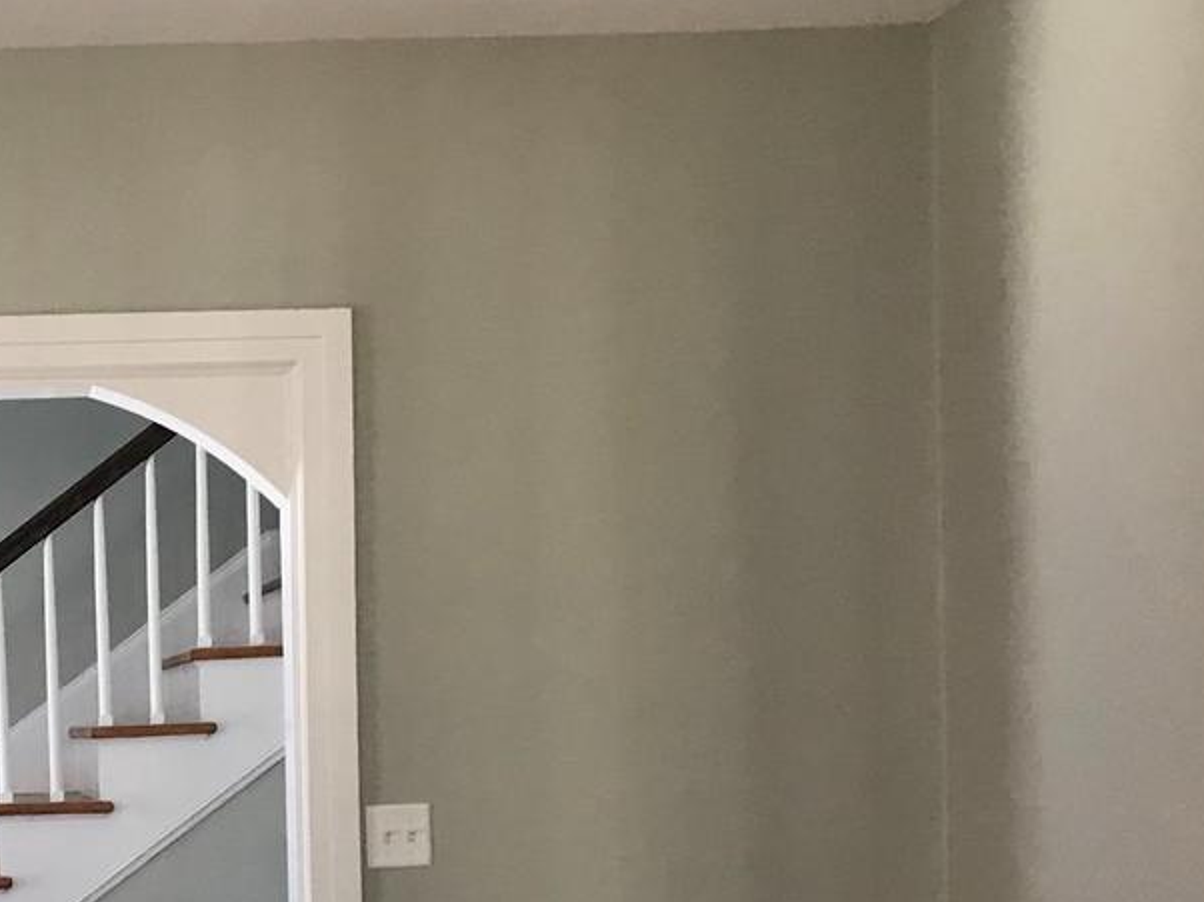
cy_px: 902
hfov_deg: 26.7
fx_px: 2329
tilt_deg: -1.8
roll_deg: +1.0
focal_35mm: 67
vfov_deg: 21.2
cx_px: -110
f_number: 1.8
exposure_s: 1/30
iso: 40
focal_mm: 3.99
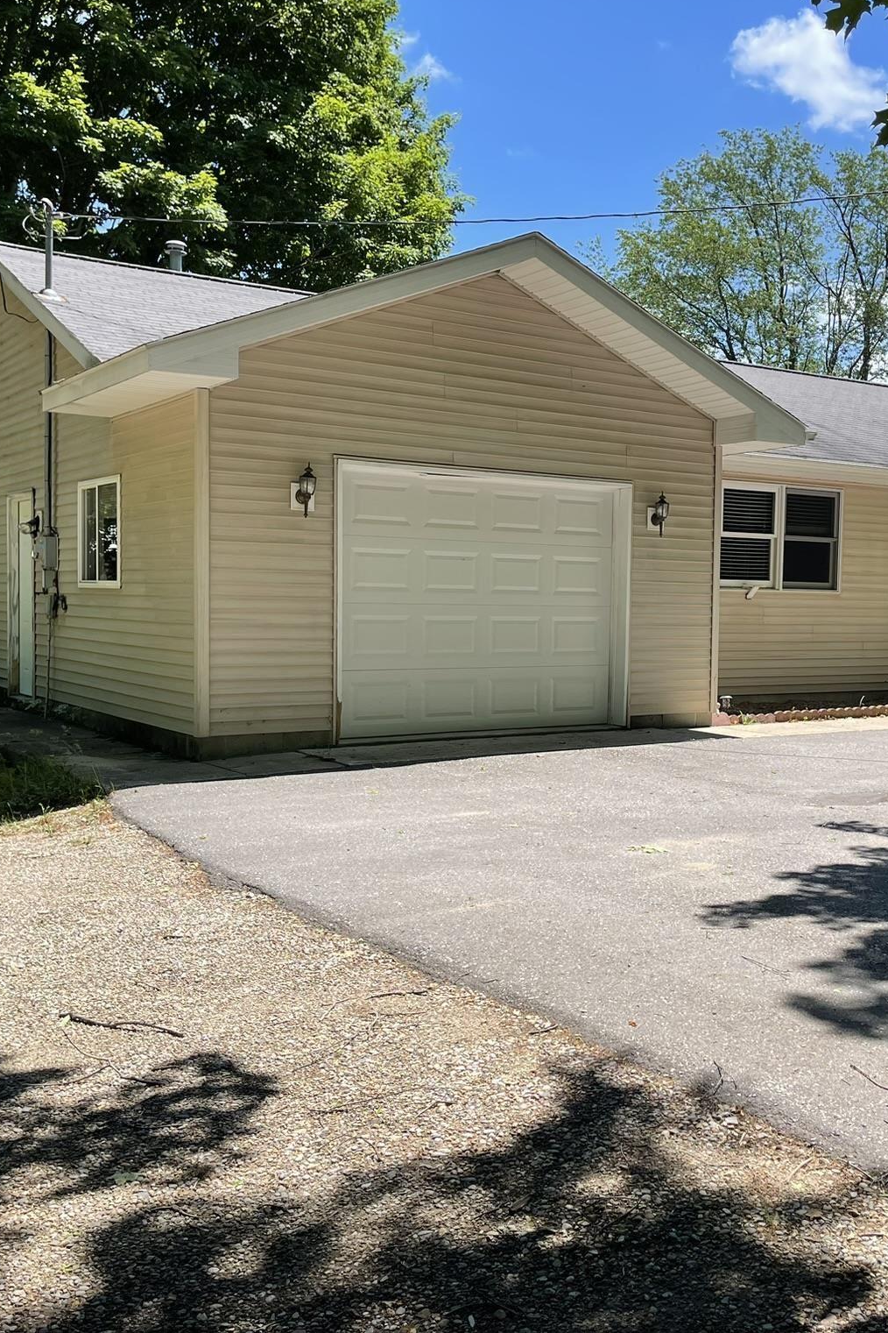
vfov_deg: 54.4
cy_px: 661
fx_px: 1295
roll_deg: -0.9
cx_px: 617
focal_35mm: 35
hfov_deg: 37.3
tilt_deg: -3.6
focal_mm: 5.1
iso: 32
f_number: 1.6
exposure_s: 1/2083
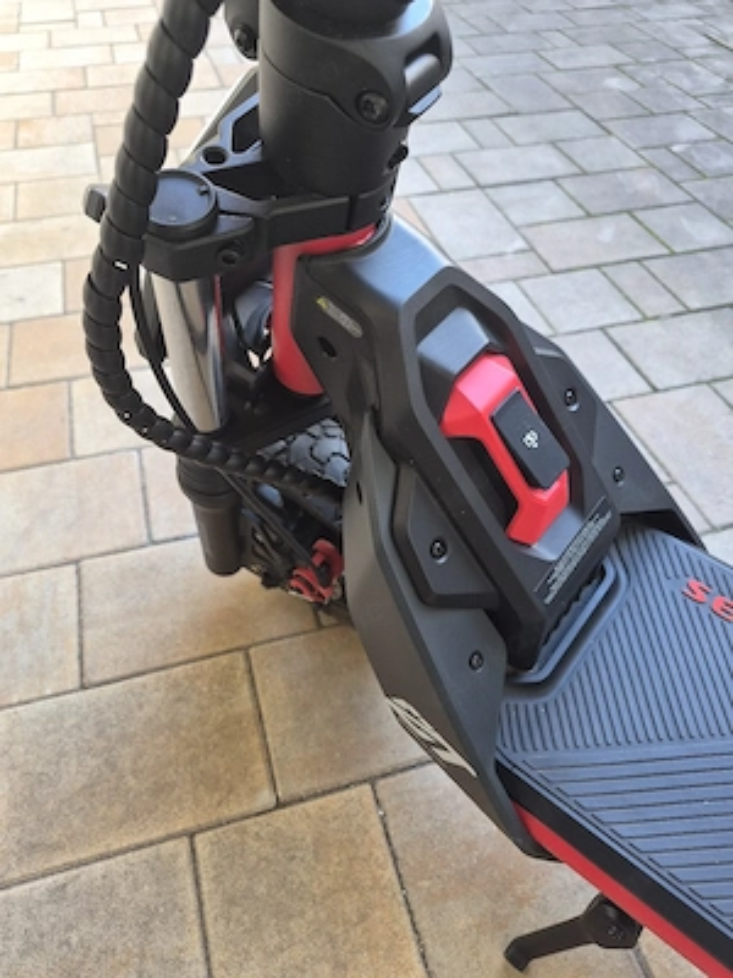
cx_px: 366
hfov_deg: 58.9
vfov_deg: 73.9
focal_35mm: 23
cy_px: 489
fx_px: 649
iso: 160
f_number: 1.8
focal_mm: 5.4
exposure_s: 1/100
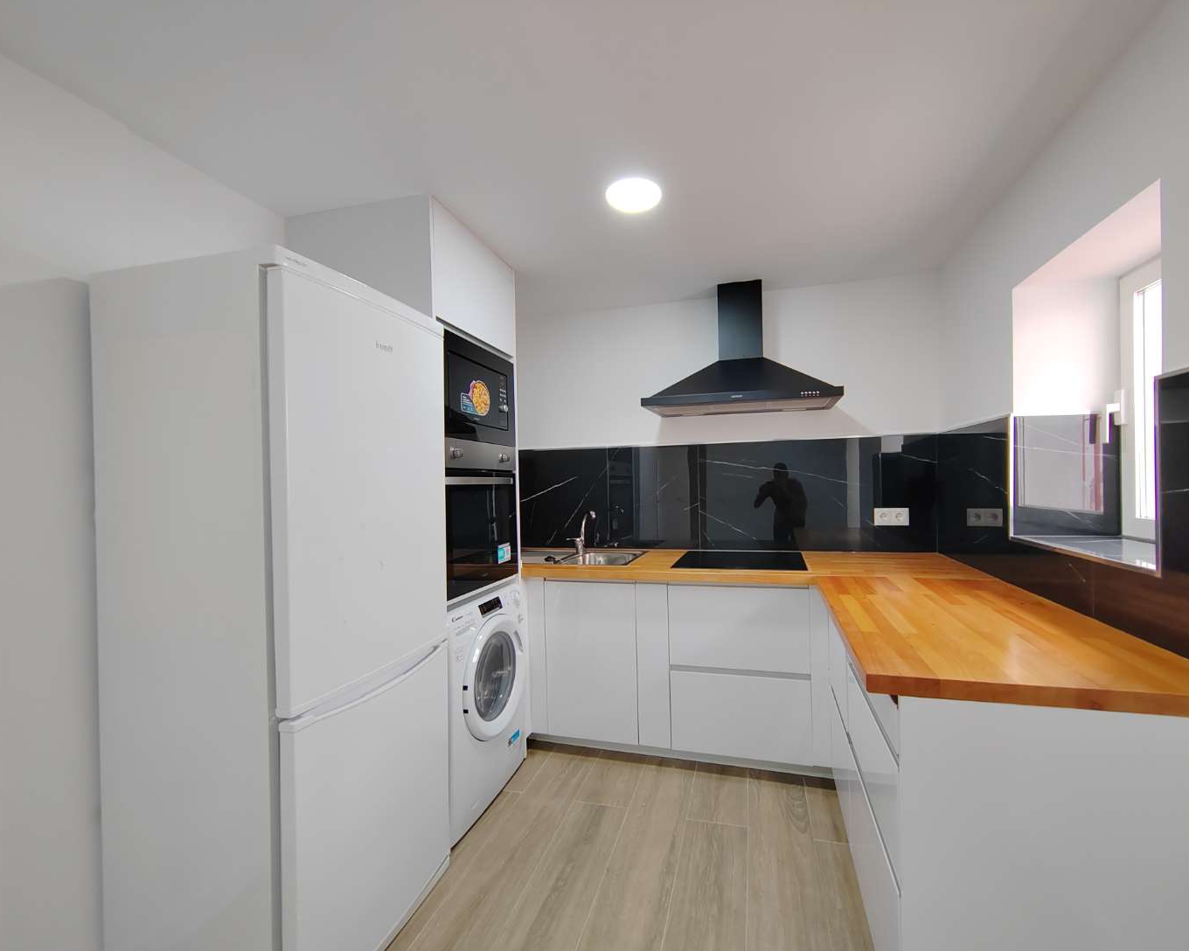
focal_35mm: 14
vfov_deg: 88.0
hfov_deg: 100.5
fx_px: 493
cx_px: 636
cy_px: 490
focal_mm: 2.16
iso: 320
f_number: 2.2
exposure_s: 1/50
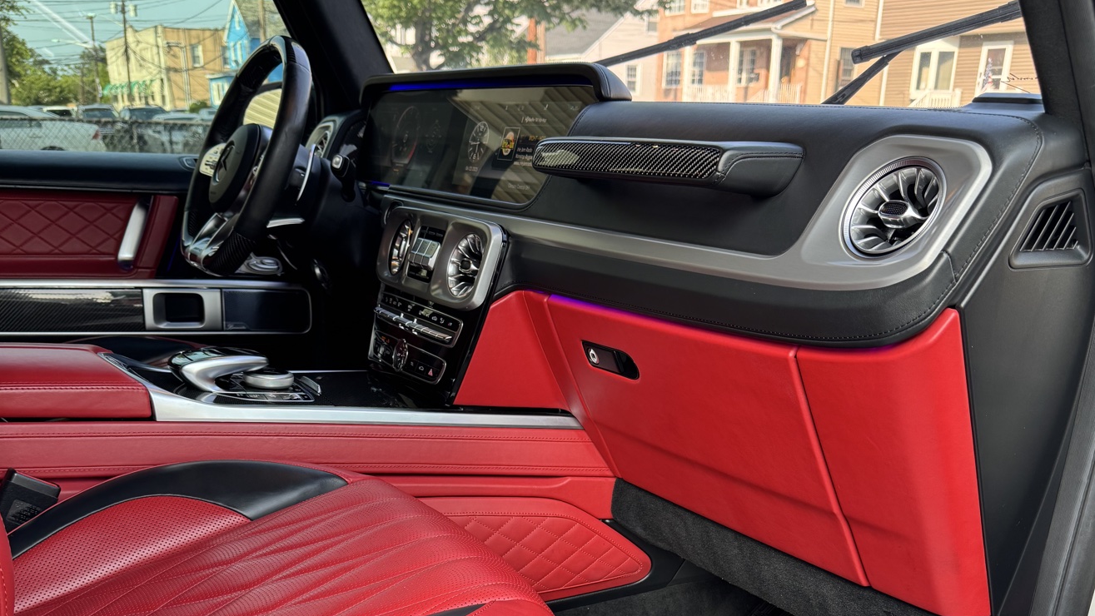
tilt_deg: -22.1
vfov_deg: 32.0
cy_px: 558
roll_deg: +0.0
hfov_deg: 56.6
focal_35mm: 35
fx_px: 1016
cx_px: 549
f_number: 1.78
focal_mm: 6.76
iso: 100
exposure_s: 1/163
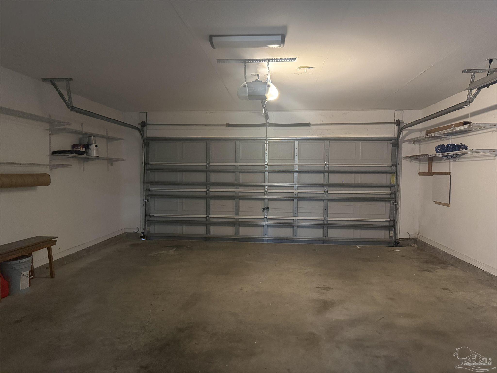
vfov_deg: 56.8
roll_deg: -0.3
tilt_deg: -1.9
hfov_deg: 71.6
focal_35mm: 24
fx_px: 345
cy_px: 186
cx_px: 248
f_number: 1.78
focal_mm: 6.76
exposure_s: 1/30
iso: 800
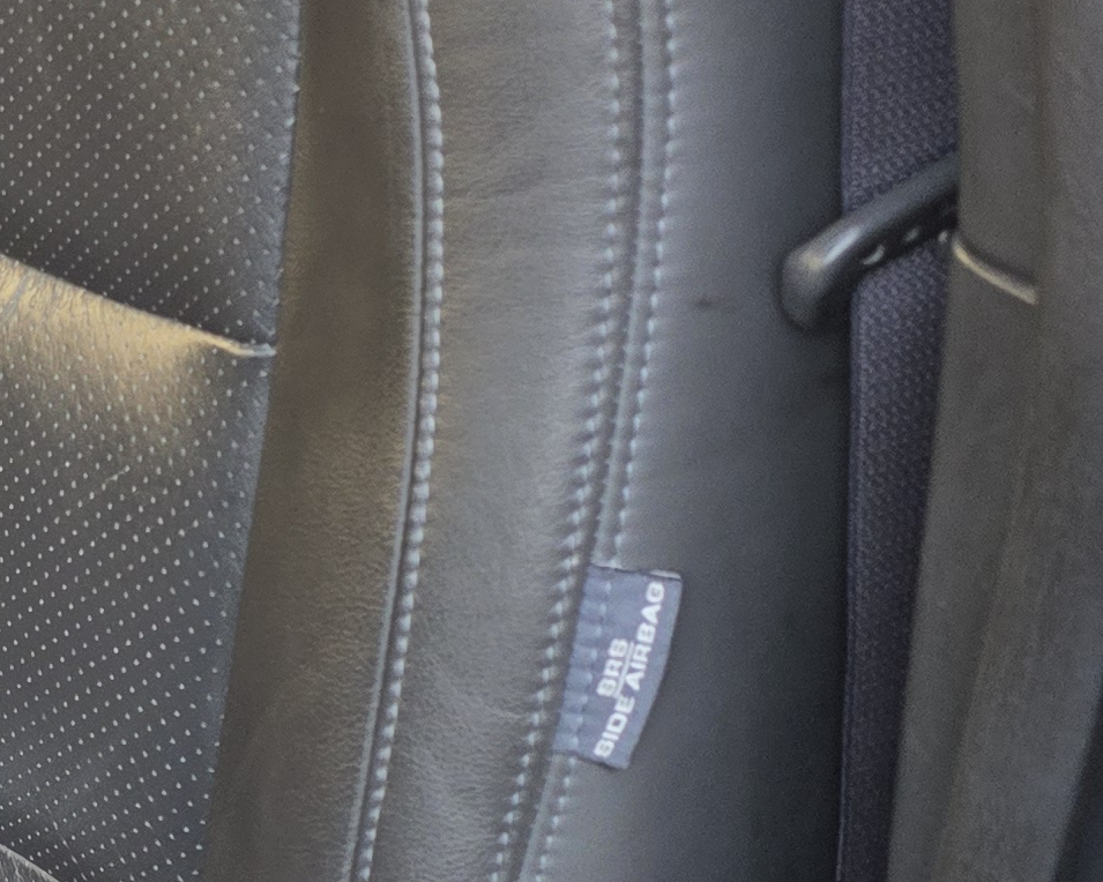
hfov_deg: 17.7
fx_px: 3069
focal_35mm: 94
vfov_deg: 16.3
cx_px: -658
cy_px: 650
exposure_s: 1/180
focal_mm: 6.25
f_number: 1.7
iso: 40
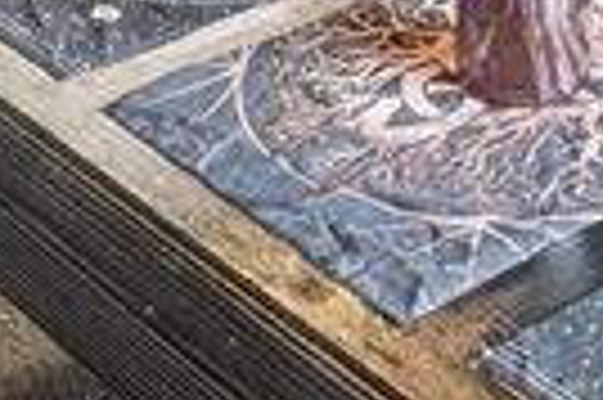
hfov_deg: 16.6
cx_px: 518
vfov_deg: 8.8
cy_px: -867
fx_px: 2041
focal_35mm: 122
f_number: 14
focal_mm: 16
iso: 400
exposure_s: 1/2
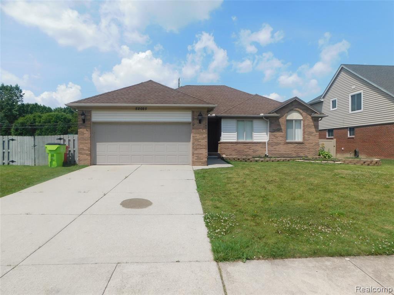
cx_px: 197
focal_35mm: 23
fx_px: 262
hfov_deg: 73.9
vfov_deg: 58.9
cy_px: 148
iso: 125
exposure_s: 1/500
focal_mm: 4
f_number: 6
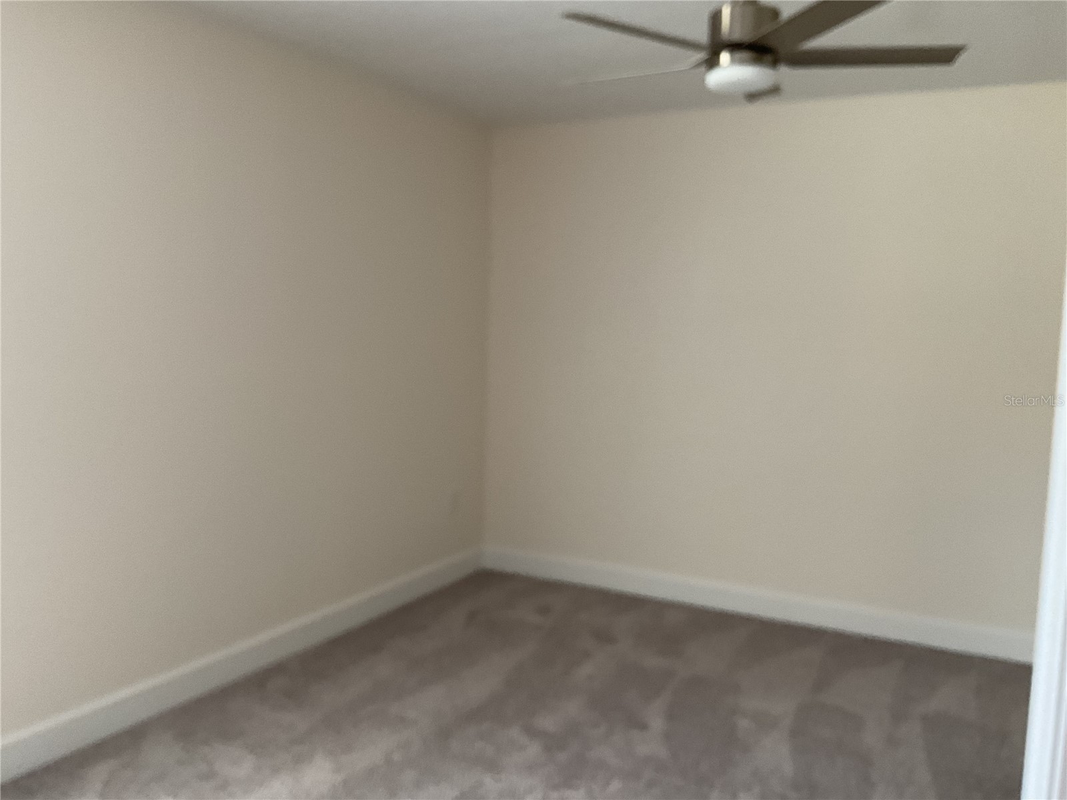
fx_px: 894
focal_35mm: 29
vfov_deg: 48.2
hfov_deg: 61.7
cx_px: 534
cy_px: 400
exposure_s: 1/60
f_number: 1.8
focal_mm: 3
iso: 125
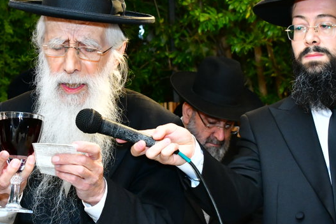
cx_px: 116
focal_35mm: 101
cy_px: 76
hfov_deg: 20.2
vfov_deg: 13.5
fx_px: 942
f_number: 5.6
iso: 1600
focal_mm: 38
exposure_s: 1/125
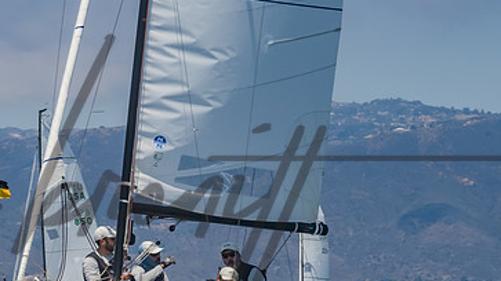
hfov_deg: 6.4
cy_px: 190
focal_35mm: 338
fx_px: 4489
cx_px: 128
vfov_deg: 3.6
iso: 640
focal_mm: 135
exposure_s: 1/1000
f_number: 14
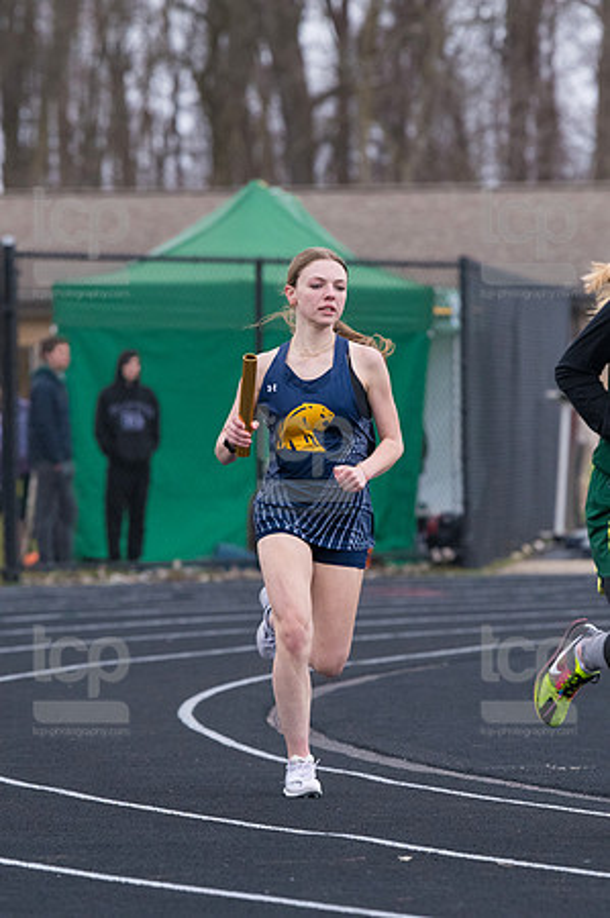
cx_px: 305
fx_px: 7260
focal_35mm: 285
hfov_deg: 4.8
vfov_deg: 7.2
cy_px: 459
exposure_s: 1/1600
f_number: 5
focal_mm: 190
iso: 2000
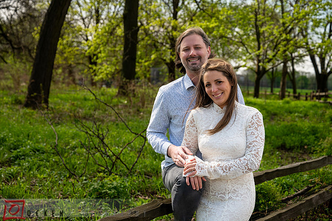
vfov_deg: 21.5
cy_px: 110
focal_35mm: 63
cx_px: 166
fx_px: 581
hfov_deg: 31.9
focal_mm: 63
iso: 320
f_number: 5
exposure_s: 1/1250
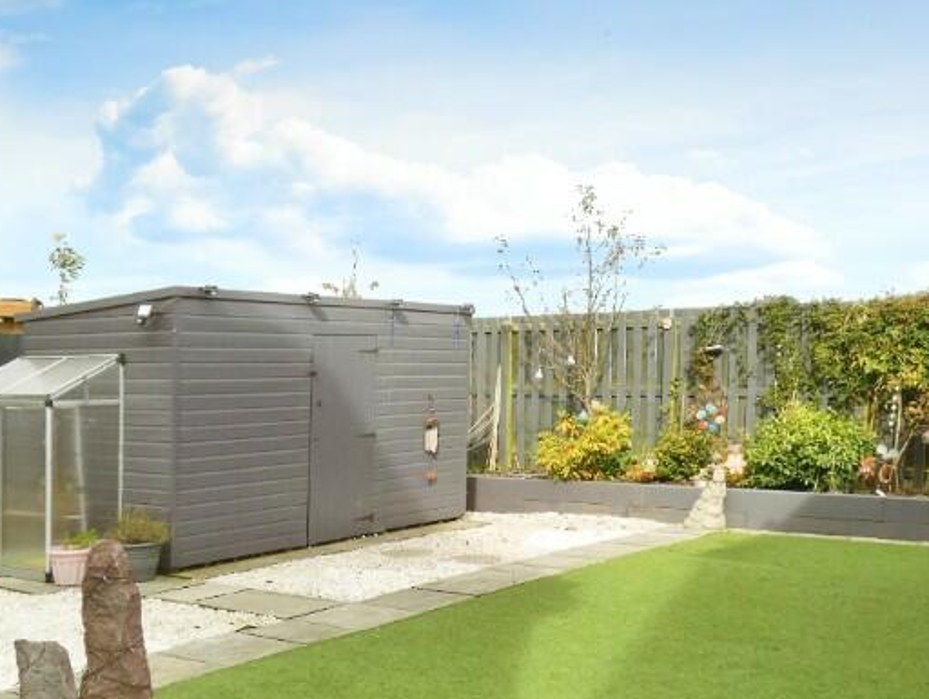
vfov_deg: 33.9
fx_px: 1074
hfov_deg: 46.7
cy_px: 640
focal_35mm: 40
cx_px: 495
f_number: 2.8
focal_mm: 3.6
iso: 80
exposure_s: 1/640
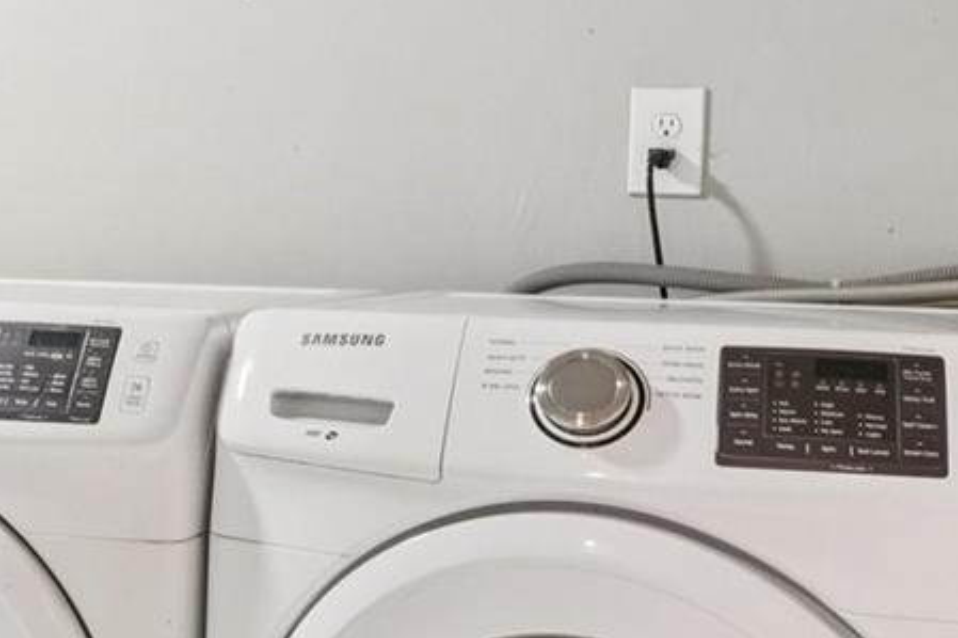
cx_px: -51
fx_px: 1564
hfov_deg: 31.0
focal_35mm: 59
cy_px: 207
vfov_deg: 23.0
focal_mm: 11
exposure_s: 1/6
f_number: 8
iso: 400
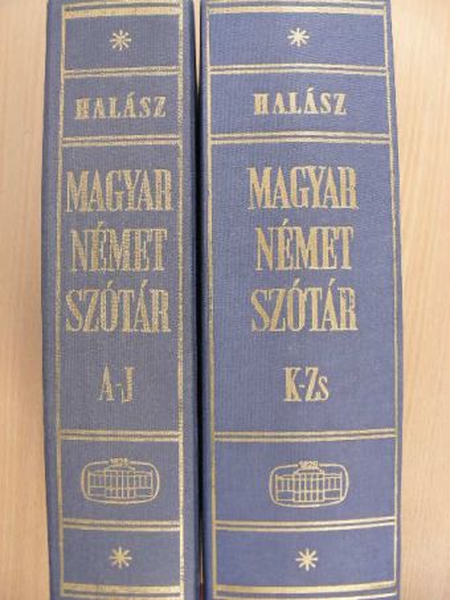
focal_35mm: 38
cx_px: 225
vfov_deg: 49.0
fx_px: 658
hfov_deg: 37.7
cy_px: 300
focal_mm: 6.3
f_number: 3.5
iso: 100
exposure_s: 1/5.7
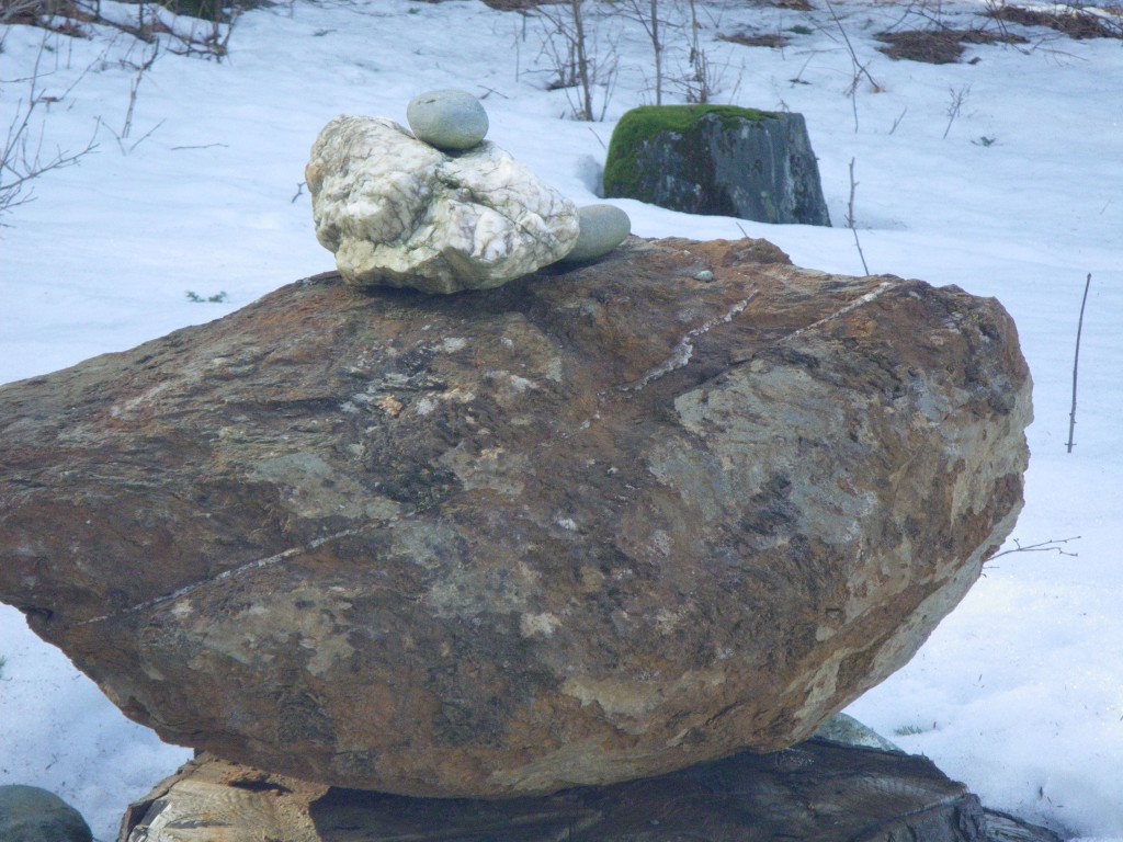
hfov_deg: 14.1
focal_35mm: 140
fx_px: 4542
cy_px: 421
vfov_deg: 10.6
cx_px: 562
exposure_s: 1/250
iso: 320
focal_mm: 25
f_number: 5.5
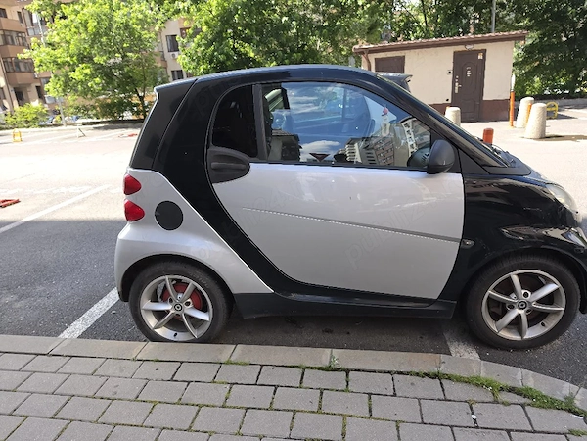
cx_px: 294
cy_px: 220
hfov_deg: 73.9
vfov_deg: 58.9
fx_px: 390
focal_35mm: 23
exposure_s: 1/164
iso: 10
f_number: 1.4
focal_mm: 6.5
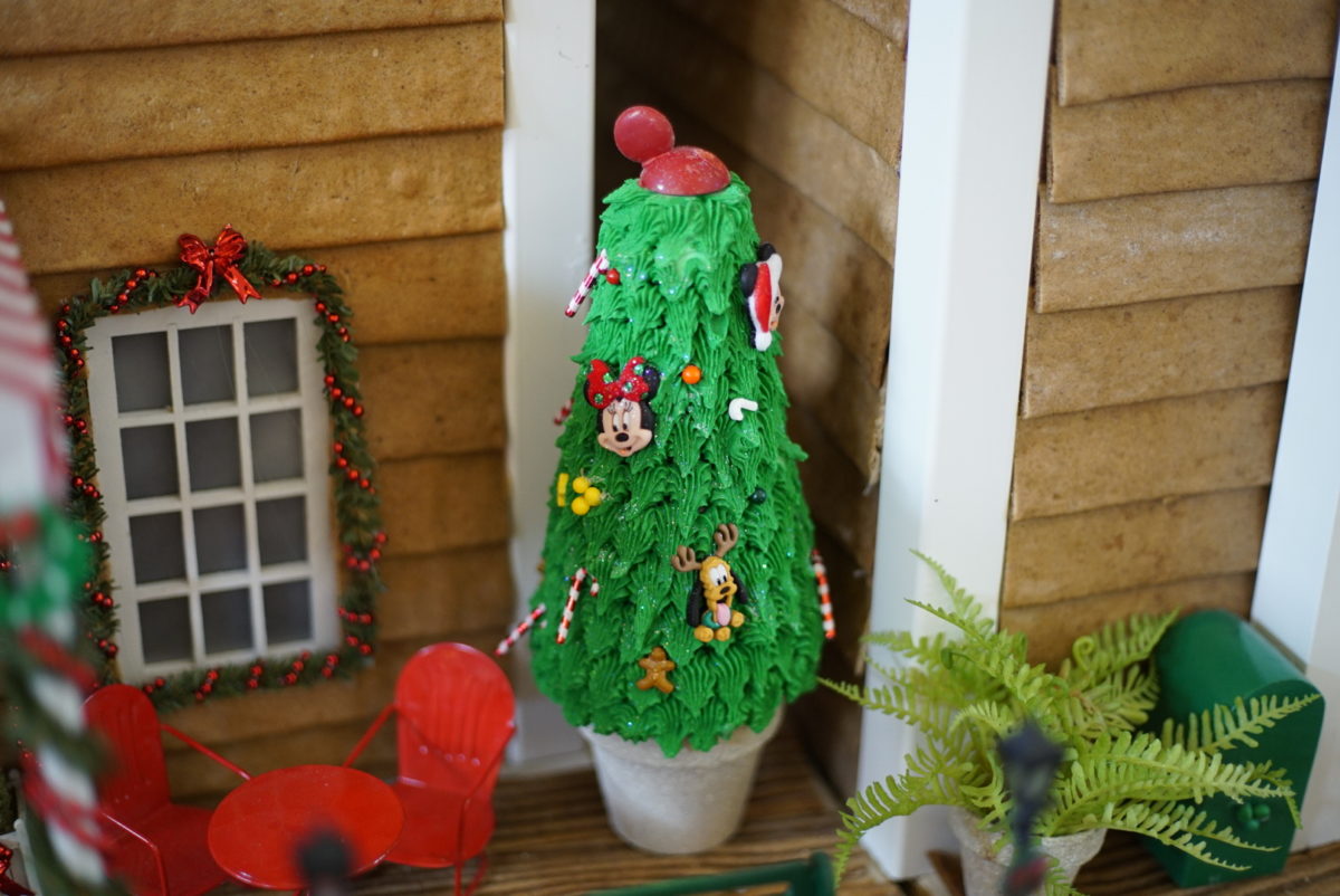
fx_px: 1862
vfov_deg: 27.0
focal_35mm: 50
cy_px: 448
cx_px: 670
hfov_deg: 39.6
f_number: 2
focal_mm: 50
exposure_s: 1/160
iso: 2000
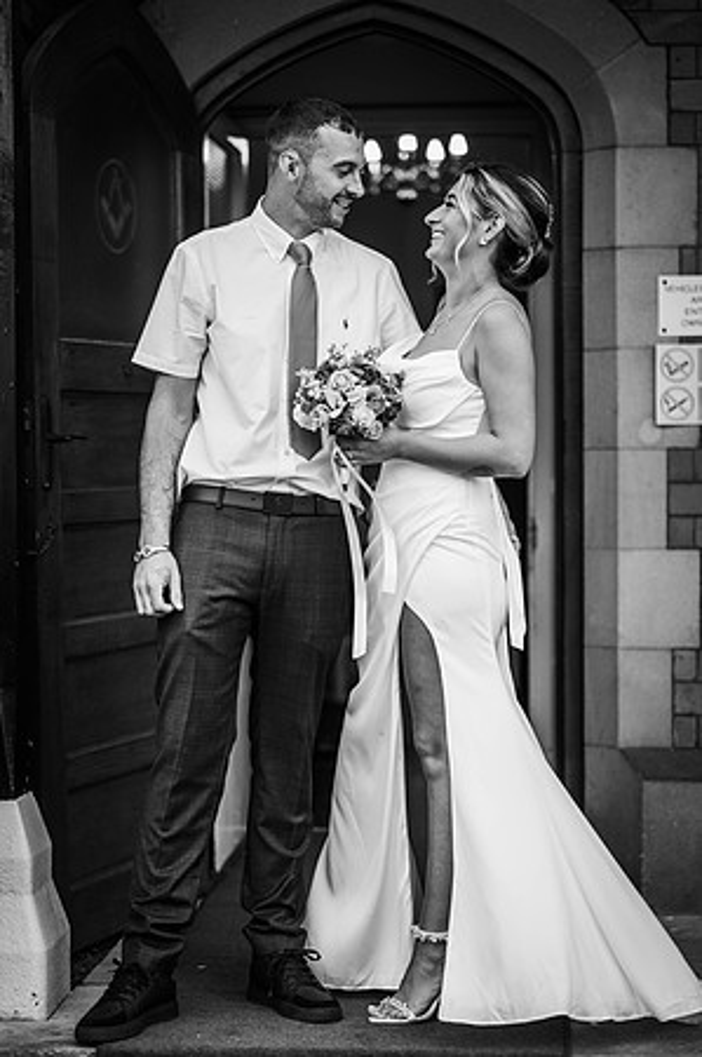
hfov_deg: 16.0
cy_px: 528
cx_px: 351
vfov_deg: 23.9
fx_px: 2492
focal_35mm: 85
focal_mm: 85
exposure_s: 1/200
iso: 110
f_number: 2
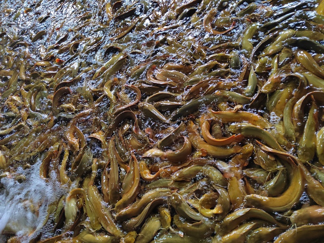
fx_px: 215
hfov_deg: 73.9
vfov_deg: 58.9
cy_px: 122
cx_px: 162
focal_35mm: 23
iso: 1319
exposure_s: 1/50
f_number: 1.9
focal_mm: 5.52
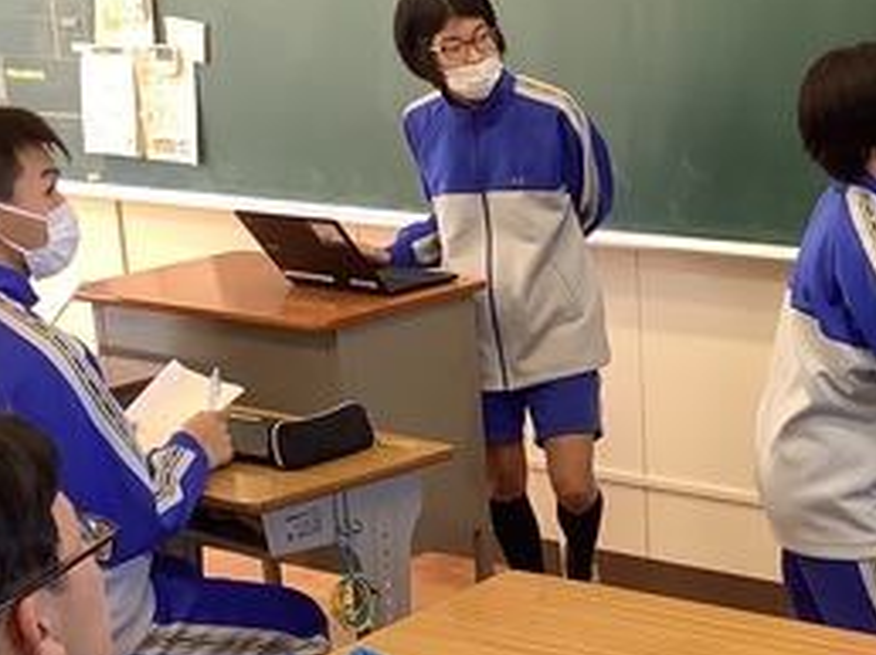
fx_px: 1947
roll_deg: +0.6
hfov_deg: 24.2
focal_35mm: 77
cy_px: 465
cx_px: 883
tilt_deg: -16.0
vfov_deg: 19.0
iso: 64
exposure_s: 1/60
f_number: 2.4
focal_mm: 3.3
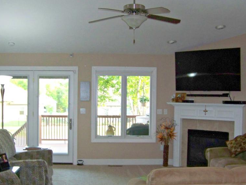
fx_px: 348
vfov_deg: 29.6
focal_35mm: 49
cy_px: 109
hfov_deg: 38.7
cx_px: 98
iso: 200
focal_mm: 5.85
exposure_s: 1/30
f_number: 2.8
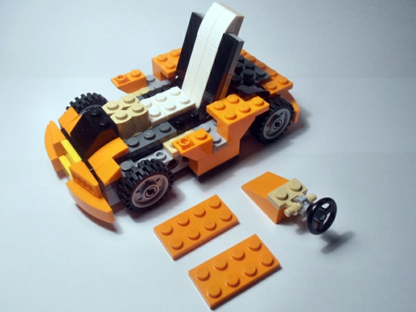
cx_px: 208
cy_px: 156
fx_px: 445
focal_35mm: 37
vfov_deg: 38.7
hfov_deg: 50.1
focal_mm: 6.61
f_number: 3.9
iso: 80
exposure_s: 1/50
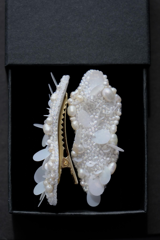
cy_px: 120
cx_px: 80
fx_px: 740
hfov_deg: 12.3
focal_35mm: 111
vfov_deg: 18.4
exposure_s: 1/300
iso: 320
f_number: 5
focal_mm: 74.2
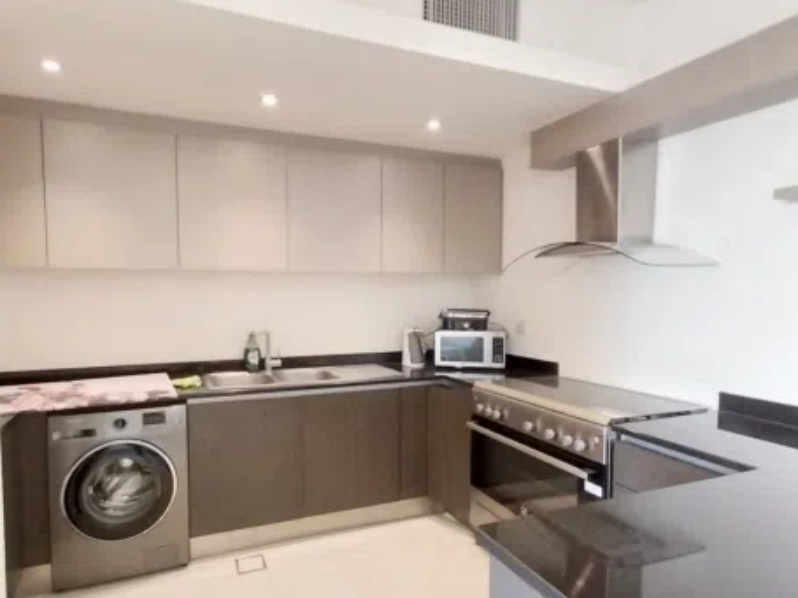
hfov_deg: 81.6
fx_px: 461
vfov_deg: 65.9
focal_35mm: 20
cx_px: 368
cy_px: 317
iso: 250
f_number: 2.2
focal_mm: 1.3
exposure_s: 1/25
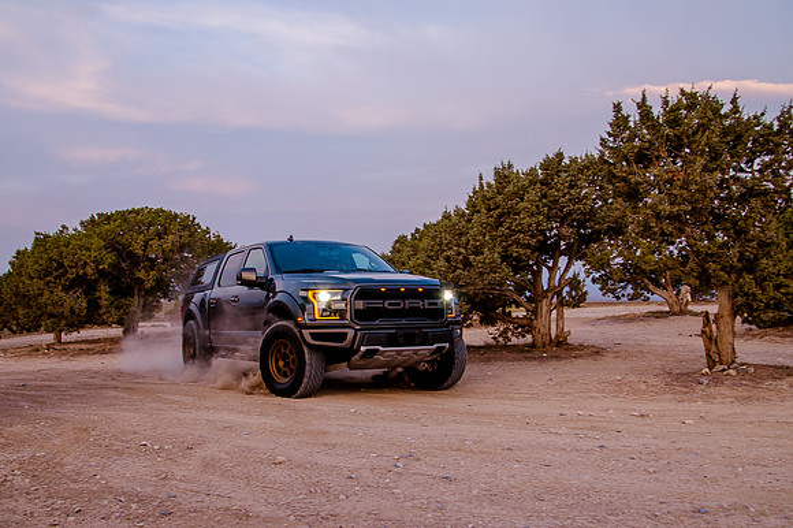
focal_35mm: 31
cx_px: 383
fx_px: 689
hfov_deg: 59.9
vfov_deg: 41.8
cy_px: 305
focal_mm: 24
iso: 500
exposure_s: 1/160
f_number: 5
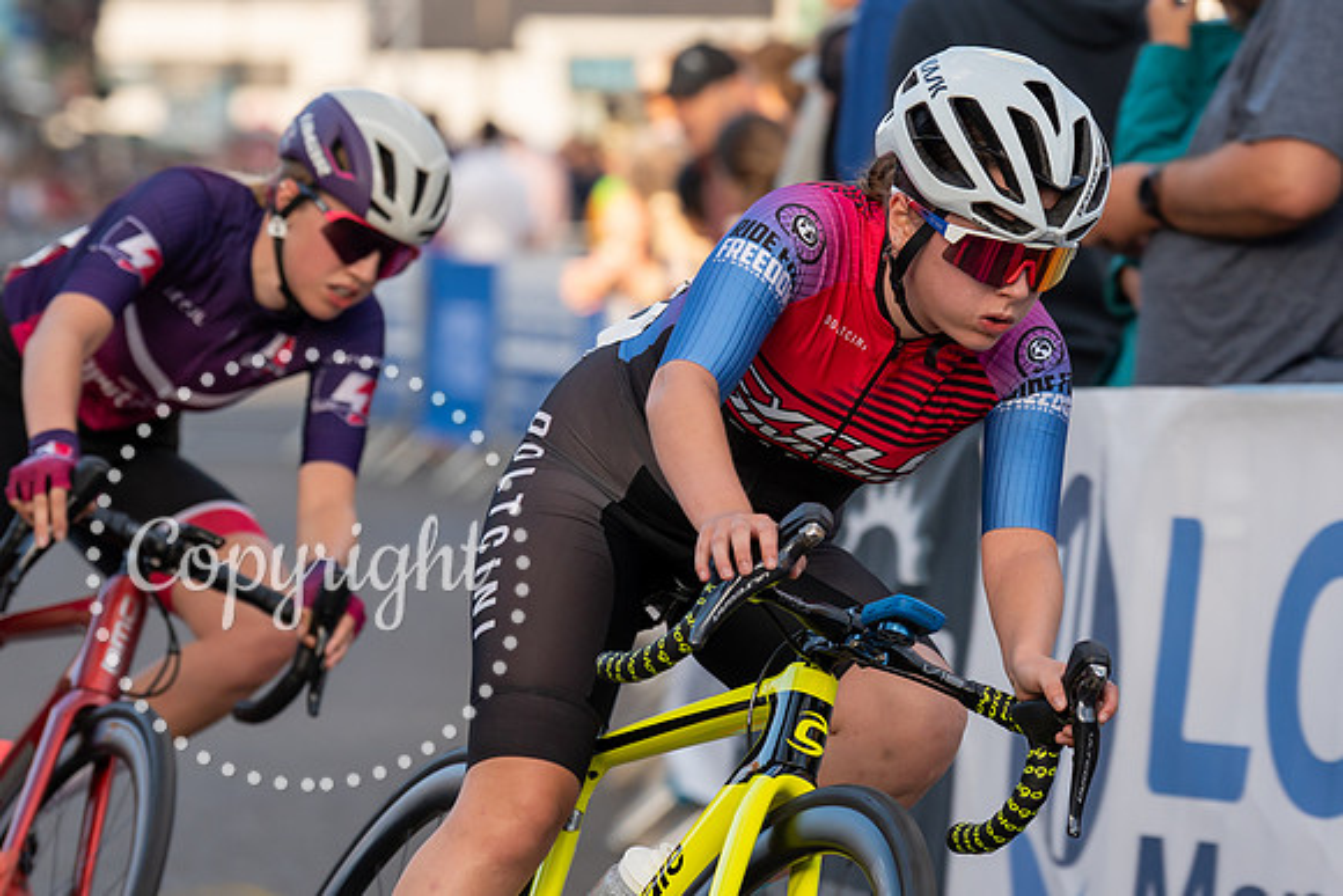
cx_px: 597
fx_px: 9557
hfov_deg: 8.0
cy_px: 220
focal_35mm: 256
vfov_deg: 5.4
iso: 320
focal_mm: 135
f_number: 3.5
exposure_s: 1/800
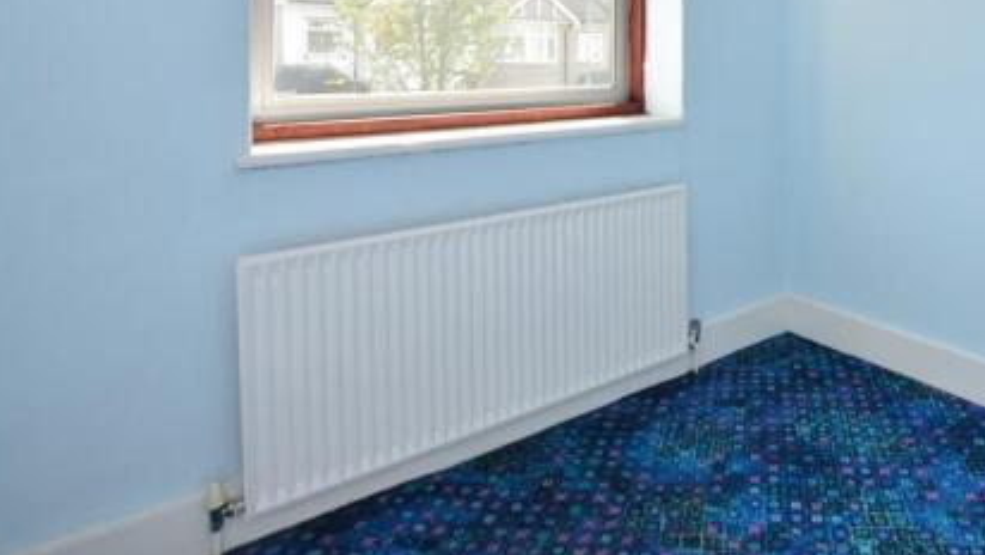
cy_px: 49
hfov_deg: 70.0
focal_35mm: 25
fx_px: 653
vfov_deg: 42.0
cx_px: 717
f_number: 7.1
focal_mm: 10
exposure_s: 1/200
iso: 400
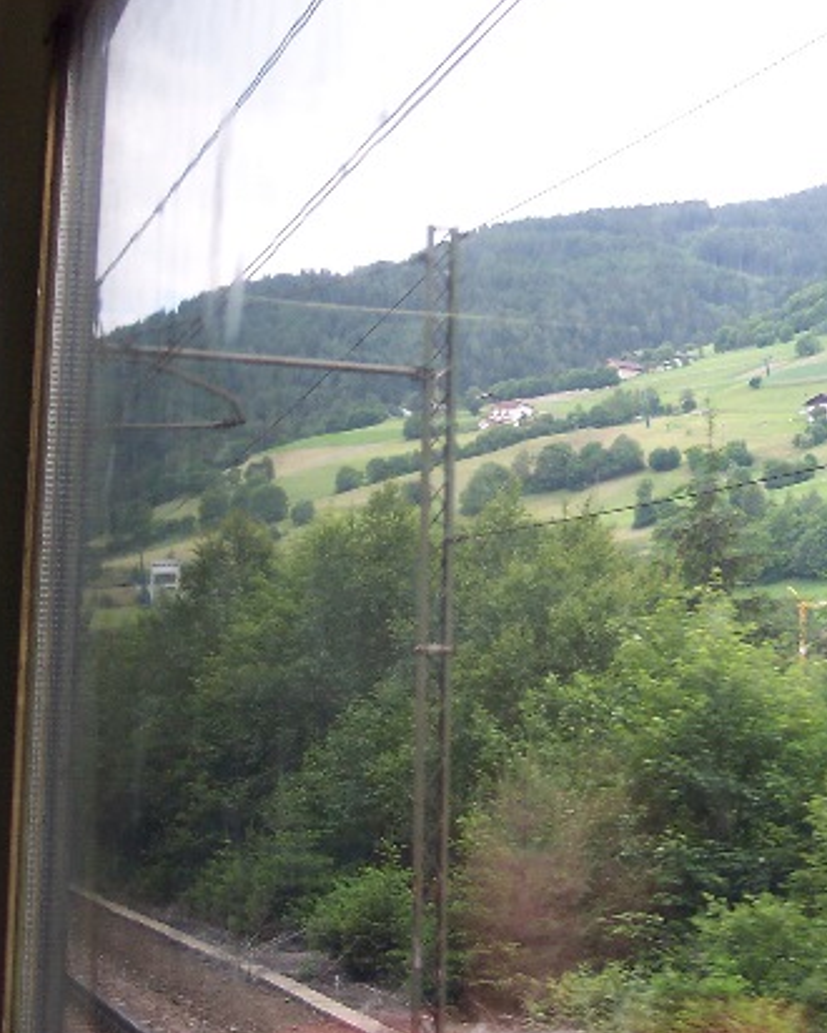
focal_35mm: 72
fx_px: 2201
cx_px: 687
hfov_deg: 21.0
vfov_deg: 26.4
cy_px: 419
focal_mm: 8
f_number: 2.8
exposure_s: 1/90
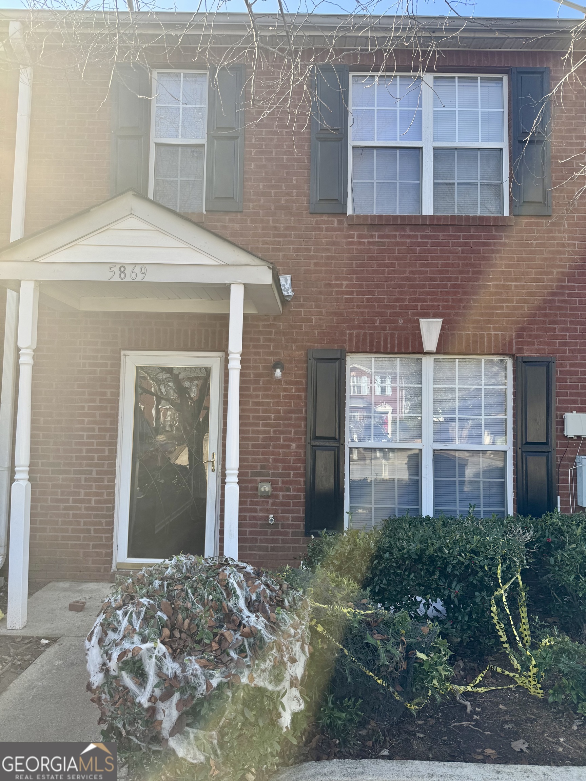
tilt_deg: +3.1
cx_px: 293
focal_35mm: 24
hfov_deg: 56.8
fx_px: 542
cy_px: 390
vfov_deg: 71.6
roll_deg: -0.8
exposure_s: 1/853
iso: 80
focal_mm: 6.76
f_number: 1.78
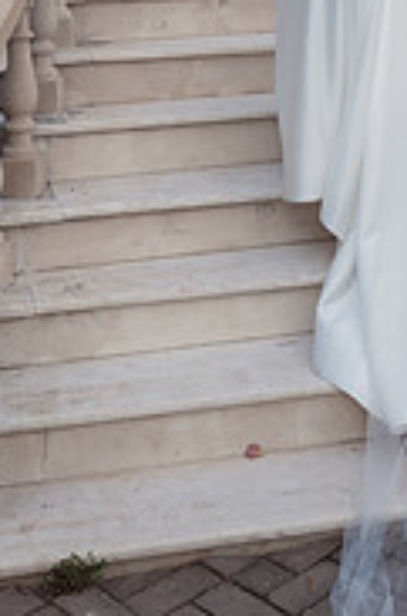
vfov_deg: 27.7
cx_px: 355
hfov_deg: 19.3
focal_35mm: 69
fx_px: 1177
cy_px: 7
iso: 160
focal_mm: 28
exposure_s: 1/500
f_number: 3.5
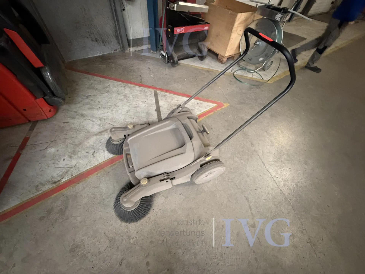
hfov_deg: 102.1
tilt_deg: -49.8
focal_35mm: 14
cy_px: 137
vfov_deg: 85.7
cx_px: 182
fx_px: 148
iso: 1000
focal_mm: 2.22
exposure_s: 1/33
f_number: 2.2
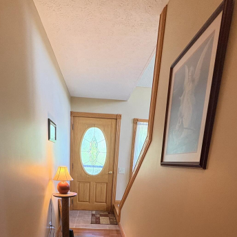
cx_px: 103
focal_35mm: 24
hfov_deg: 64.8
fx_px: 186
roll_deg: -2.9
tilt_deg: -14.0
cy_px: 207
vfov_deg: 57.2
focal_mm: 2.22
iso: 250
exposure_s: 1/60
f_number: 2.2
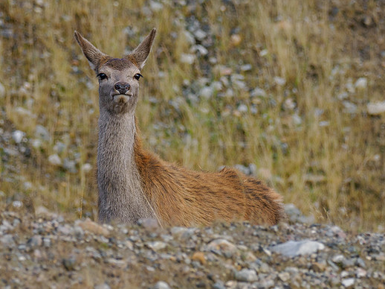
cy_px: 91
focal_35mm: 1234
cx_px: 152
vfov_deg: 1.2
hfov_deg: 1.6
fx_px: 13718
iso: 640
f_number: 4
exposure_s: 1/1250
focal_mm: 300
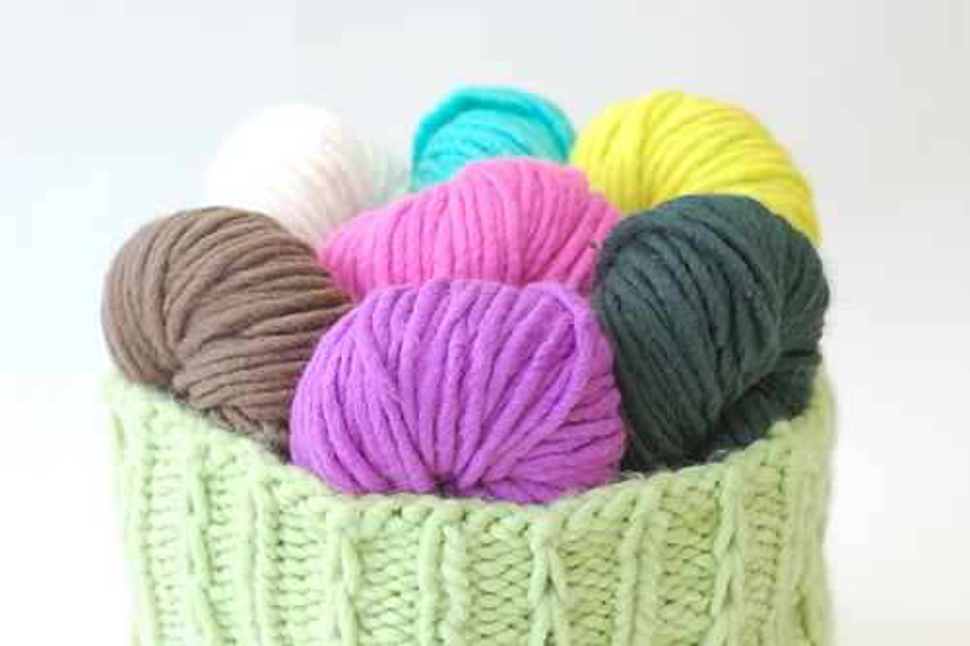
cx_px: 485
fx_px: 3434
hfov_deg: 16.1
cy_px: 323
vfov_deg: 10.7
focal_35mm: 128
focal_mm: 85
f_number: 5.6
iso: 400
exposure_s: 1/125
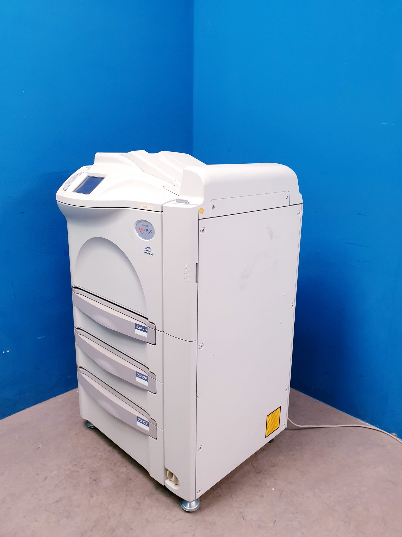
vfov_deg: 67.3
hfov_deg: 53.1
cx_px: 201
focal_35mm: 26
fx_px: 403
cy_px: 268
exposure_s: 1/50
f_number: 2.4
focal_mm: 4.3
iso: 250
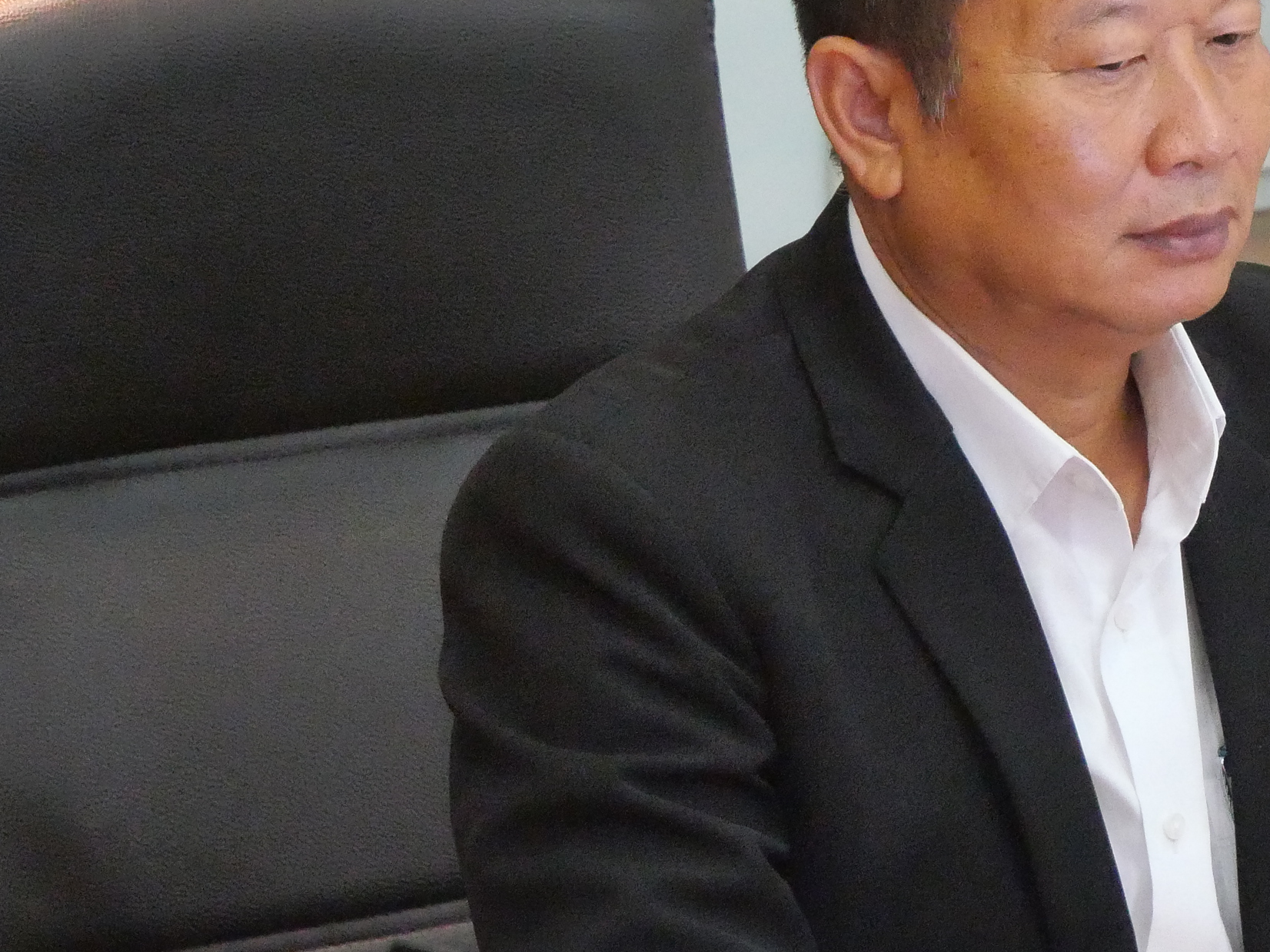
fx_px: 9832
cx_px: 1291
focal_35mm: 268
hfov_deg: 7.4
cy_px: 422
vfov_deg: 5.5
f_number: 5.6
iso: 6400
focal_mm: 60
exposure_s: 1/80
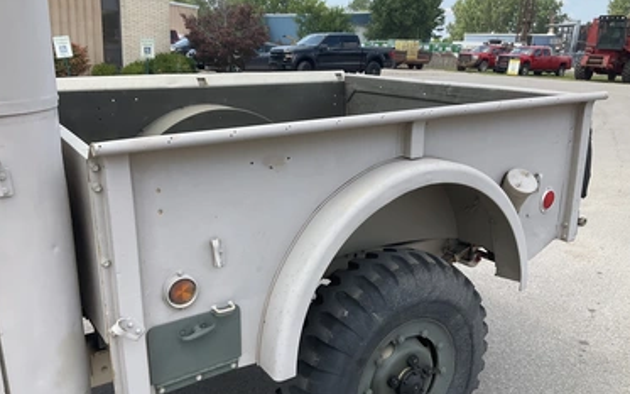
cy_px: 208
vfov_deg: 38.3
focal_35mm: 33
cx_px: 304
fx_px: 567
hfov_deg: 58.1
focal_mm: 3
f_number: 1.8
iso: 25
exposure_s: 1/759
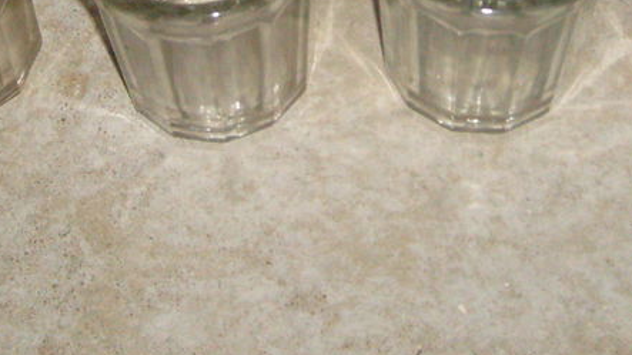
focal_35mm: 86
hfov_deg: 24.7
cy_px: -98
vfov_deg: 13.6
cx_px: 361
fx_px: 1441
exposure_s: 1/45
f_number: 2.8
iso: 400
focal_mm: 5.8
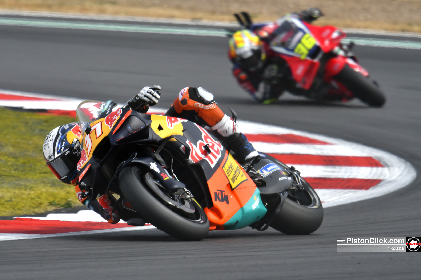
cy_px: 140
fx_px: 8769
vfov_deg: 1.8
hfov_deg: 2.8
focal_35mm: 750
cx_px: 210
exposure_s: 1/800
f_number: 6.7
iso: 180
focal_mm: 500
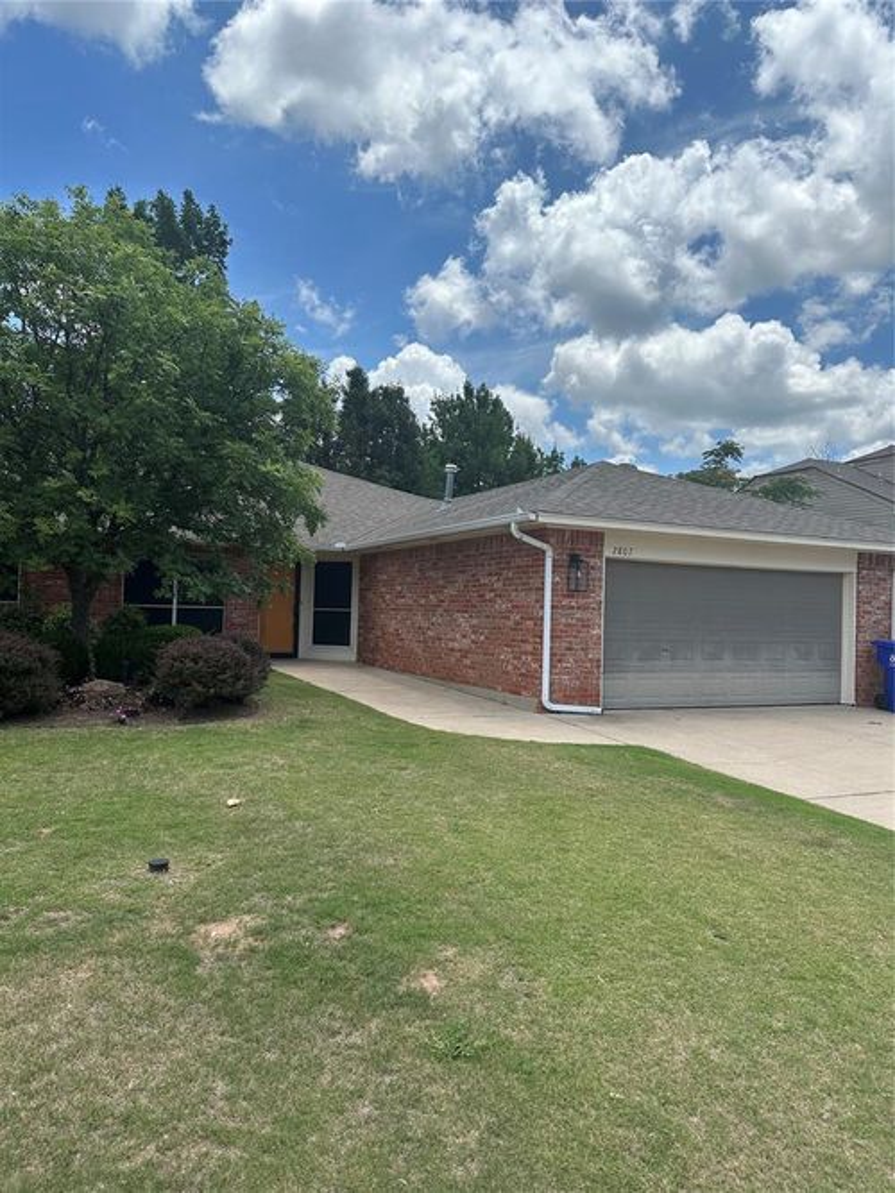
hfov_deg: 56.8
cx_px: 448
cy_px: 596
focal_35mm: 24
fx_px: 828
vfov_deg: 71.6
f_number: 1.78
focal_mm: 6.86
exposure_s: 1/5263
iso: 80
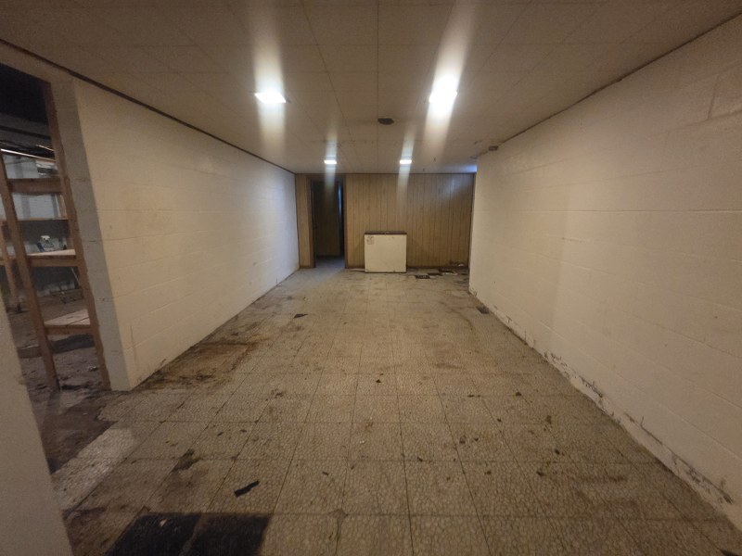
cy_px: 278
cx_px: 371
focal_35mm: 13
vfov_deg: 89.9
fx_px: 279
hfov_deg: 106.2
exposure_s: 1/40
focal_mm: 2.2
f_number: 2.2
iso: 1250
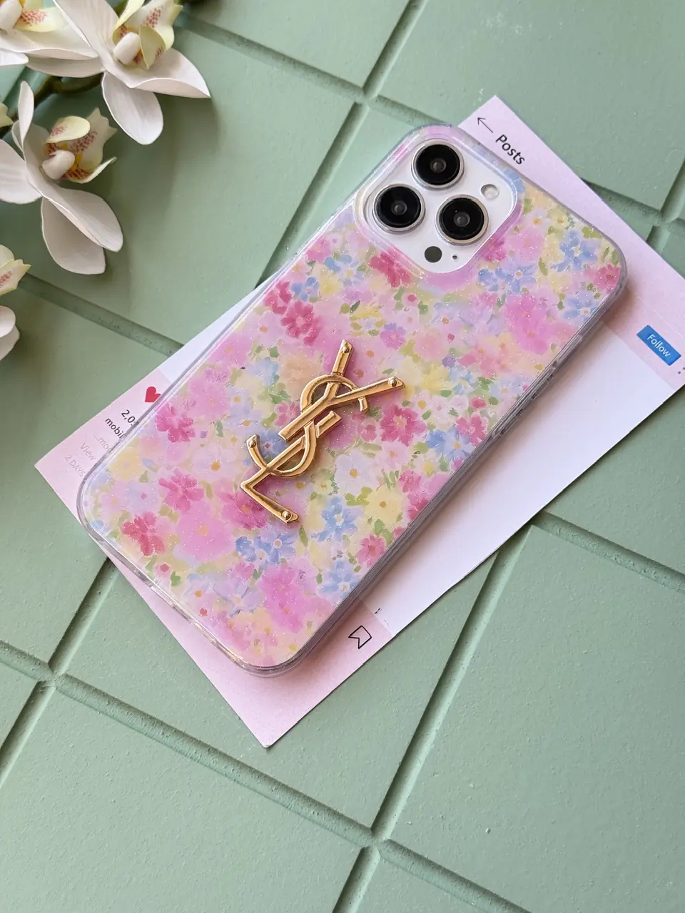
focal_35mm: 48
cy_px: 456
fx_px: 1266
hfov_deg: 30.3
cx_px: 342
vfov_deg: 39.7
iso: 64
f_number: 1.78
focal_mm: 6.76
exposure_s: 1/333
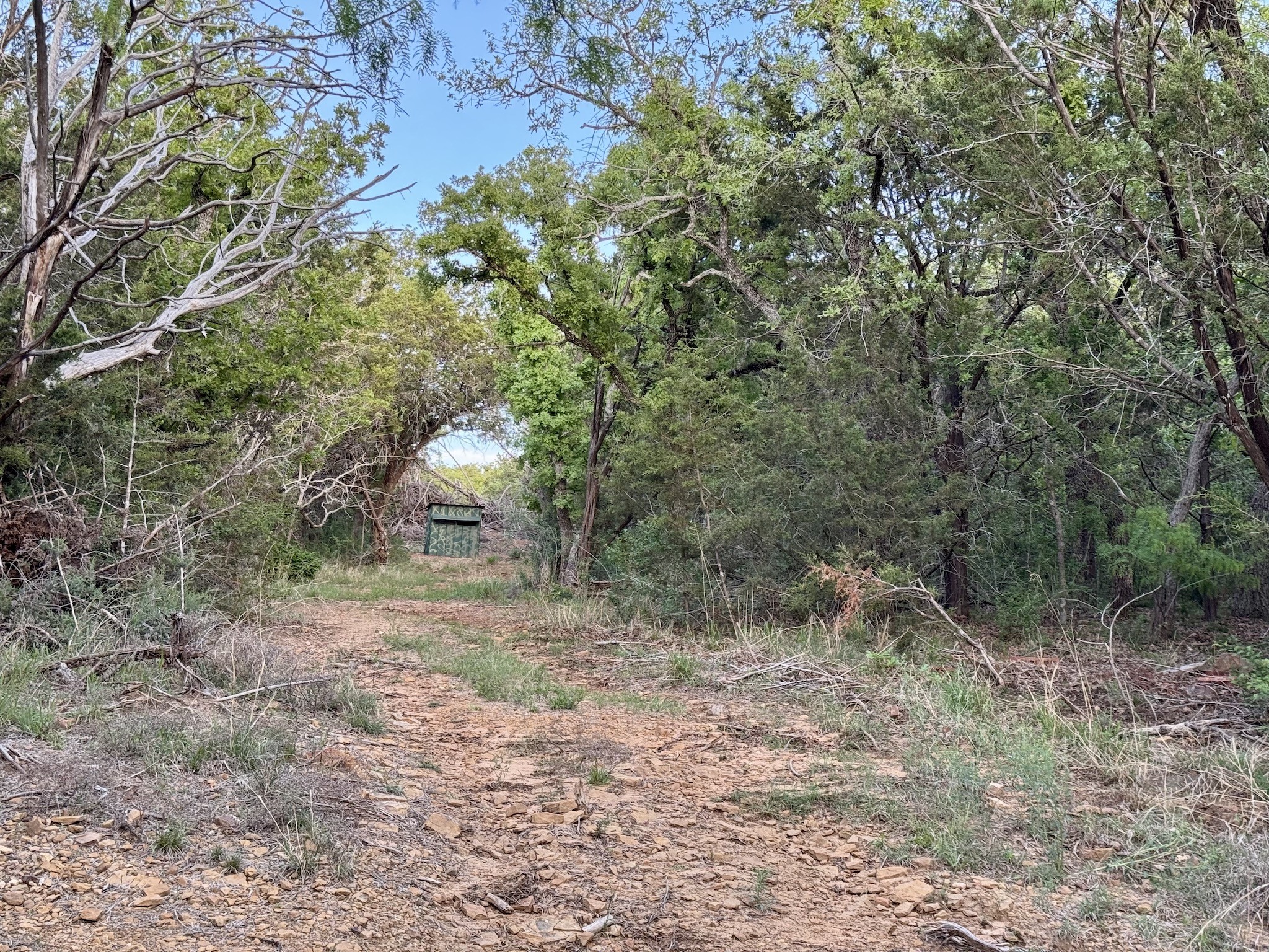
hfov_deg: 39.7
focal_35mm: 48
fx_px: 1760
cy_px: 476
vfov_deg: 30.3
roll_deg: +0.0
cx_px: 634
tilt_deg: +5.5
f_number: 1.78
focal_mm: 6.76
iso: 100
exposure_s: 1/80
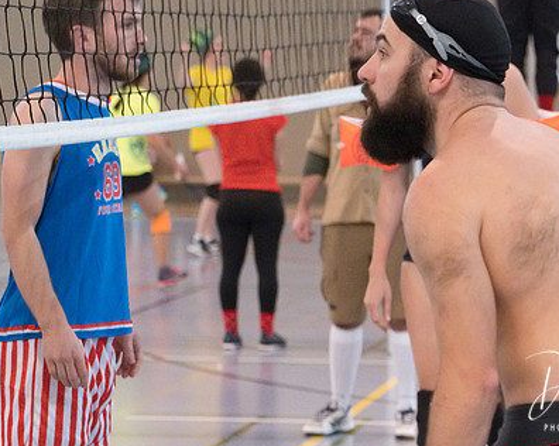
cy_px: 281
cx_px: 528
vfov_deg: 8.7
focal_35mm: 178
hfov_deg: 10.8
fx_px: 2942
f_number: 2.8
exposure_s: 1/400
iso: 6400
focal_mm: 54.1
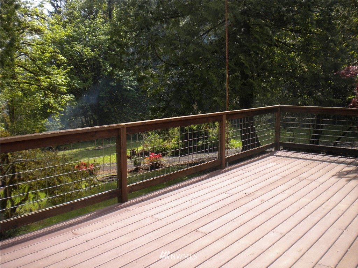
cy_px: 134
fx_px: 362
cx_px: 179
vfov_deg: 40.7
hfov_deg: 52.6
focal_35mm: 35
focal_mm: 6.3
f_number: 4.6
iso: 80
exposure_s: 1/282
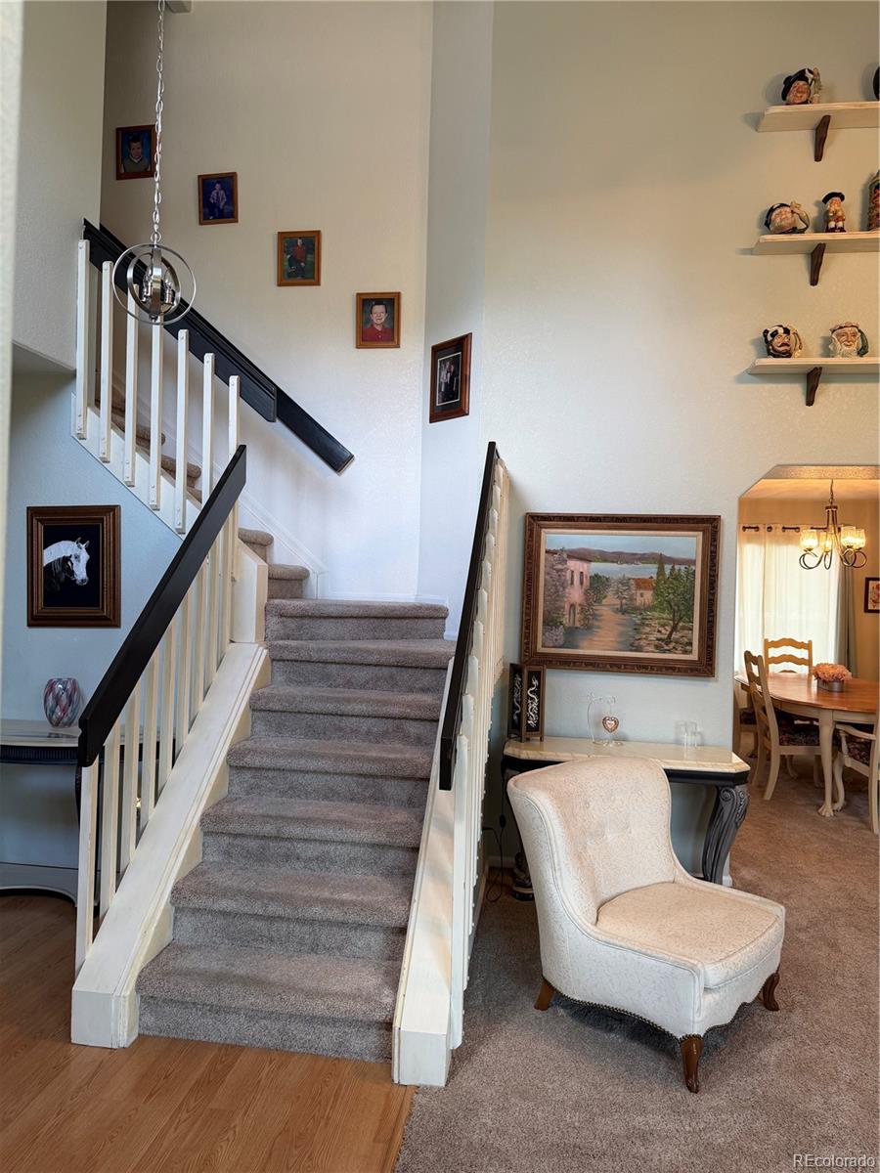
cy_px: 586
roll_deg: -1.6
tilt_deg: +0.0
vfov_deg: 71.6
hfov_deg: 56.8
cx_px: 440
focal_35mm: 24
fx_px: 813
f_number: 1.78
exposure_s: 1/60
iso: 125
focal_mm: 6.76
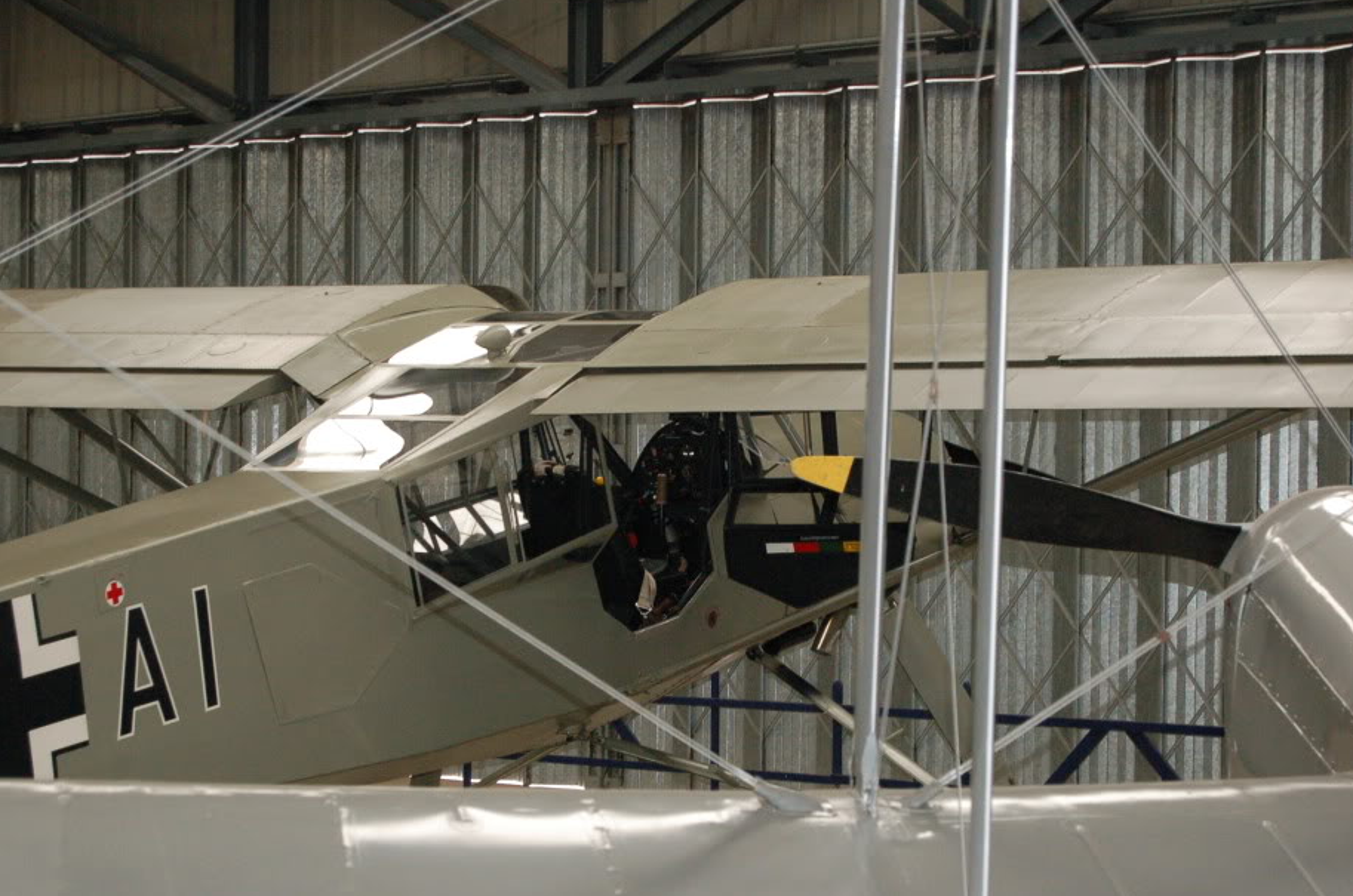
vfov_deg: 14.7
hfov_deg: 22.0
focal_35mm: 93
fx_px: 3472
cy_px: 494
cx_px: 639
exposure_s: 1/60
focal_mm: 55
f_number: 5.6
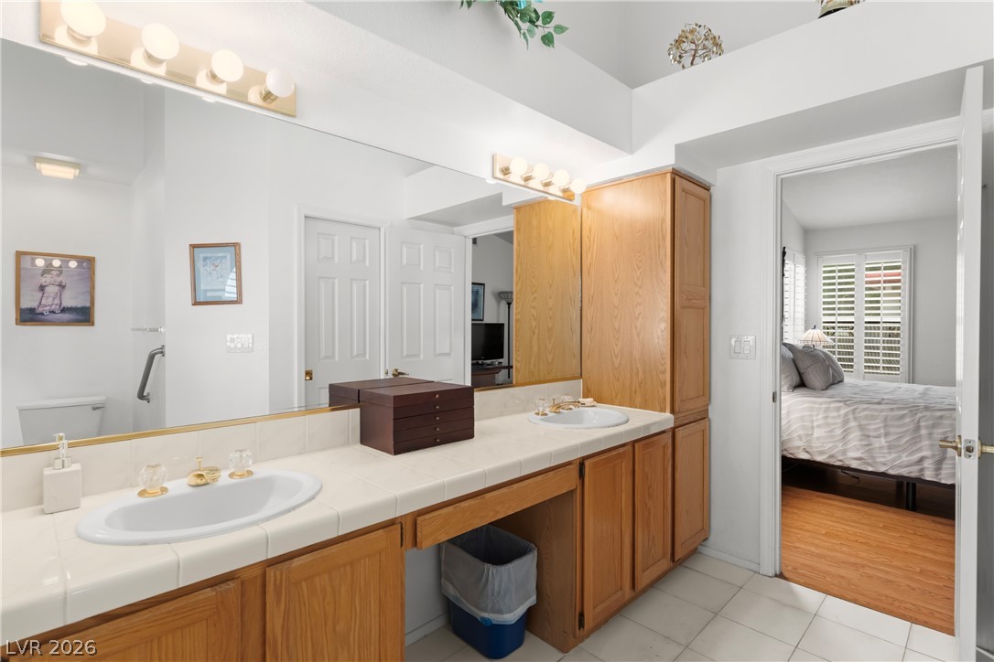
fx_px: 469
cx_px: 497
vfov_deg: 70.4
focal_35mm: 17
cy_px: 331
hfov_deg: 93.3
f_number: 8
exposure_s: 1/6
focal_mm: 17
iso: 400
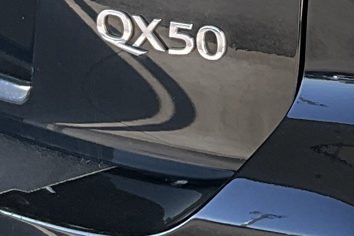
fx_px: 1840
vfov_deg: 7.2
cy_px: -148
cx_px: 612
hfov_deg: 10.4
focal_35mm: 187
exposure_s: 1/122
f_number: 1.8
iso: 25
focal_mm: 3
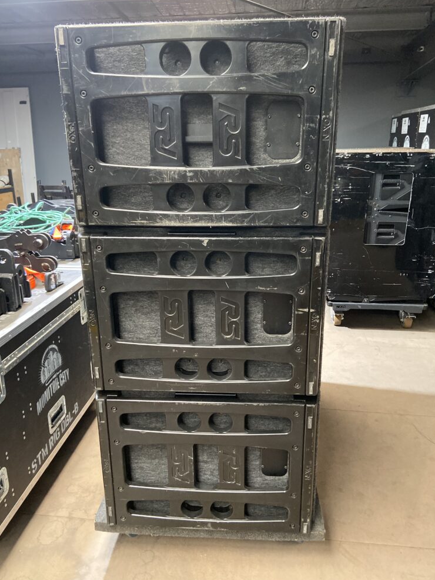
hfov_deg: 51.4
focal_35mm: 27
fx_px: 452
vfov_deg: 65.3
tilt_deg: -17.2
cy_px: 296
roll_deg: +0.2
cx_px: 216
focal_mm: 4.25
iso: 500
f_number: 1.8
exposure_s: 1/57
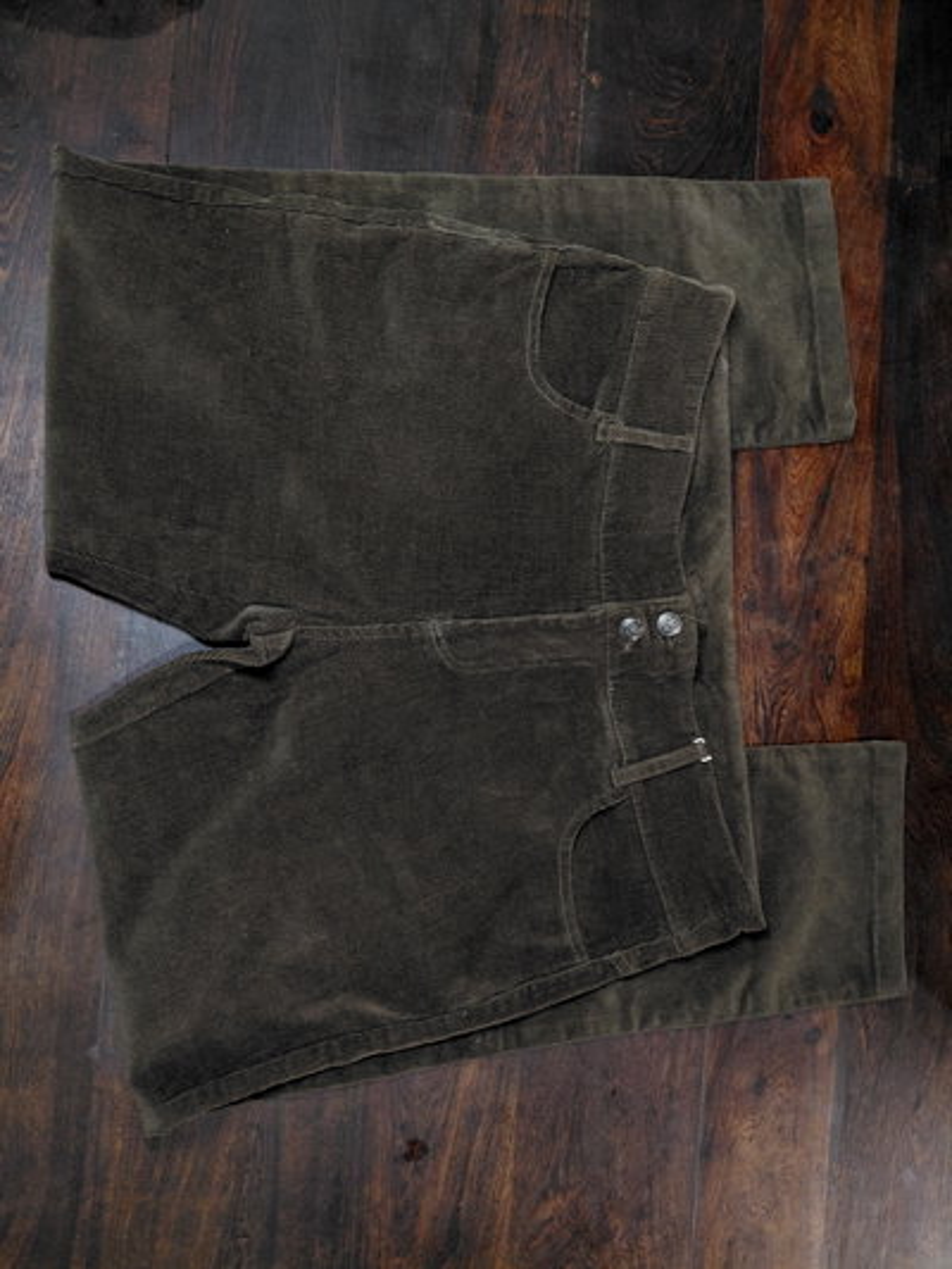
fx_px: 916
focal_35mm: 25
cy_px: 634
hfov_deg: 54.9
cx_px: 476
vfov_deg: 69.4
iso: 80
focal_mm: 4.69
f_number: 1.8
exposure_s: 1/8
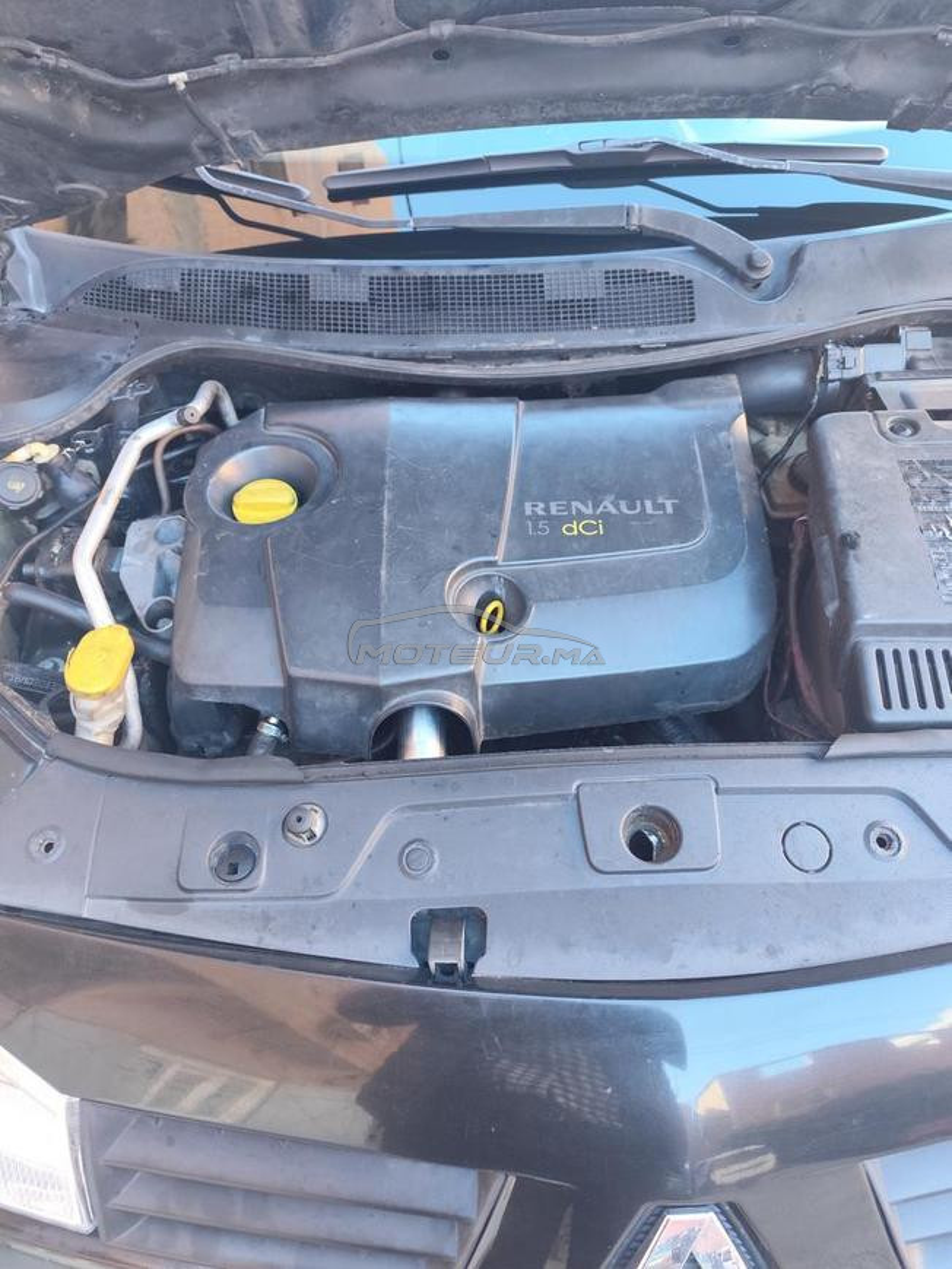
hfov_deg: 58.9
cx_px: 476
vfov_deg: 73.9
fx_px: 843
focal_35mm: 23
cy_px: 634
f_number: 1.65
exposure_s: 1/100
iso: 400
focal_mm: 6.19
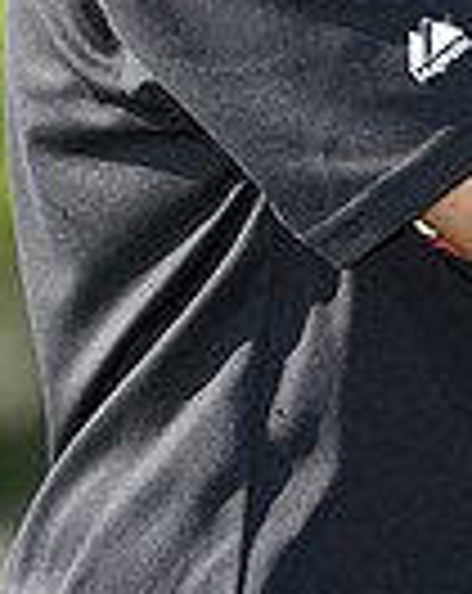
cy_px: -518
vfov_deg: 2.6
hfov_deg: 2.1
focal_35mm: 742
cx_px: 420
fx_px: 13002
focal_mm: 180
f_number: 5.6
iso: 200
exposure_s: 1/500
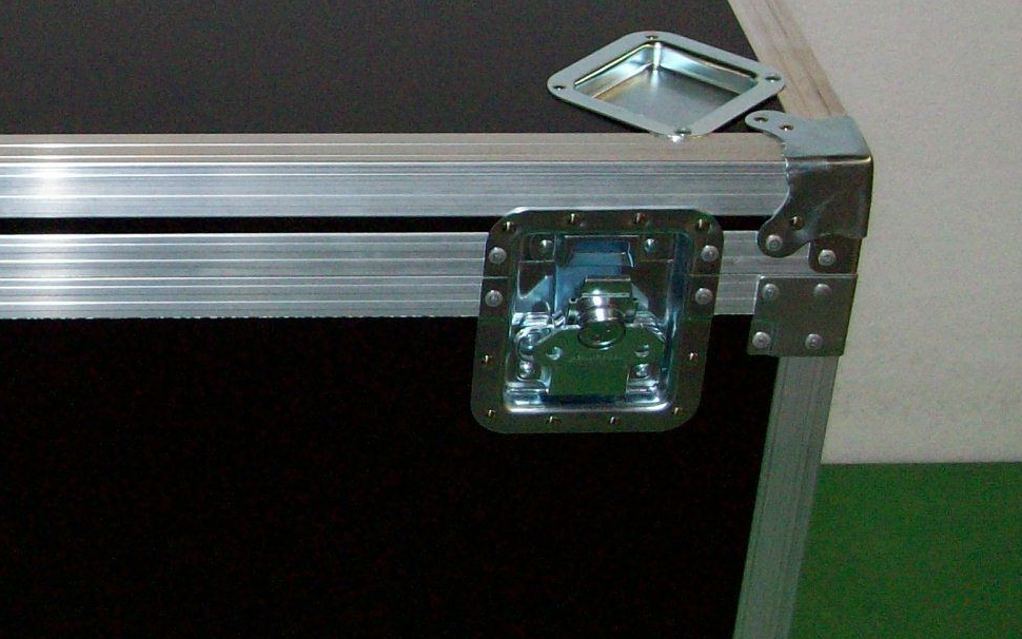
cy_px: 272
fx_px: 2618
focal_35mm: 94
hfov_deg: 21.5
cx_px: 50
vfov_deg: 13.9
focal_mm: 7.1
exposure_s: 1/65.1
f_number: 3.2
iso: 160
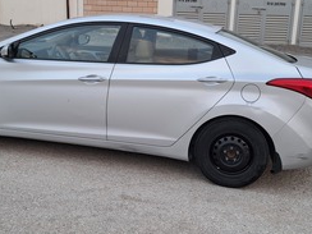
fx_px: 406
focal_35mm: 45
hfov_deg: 42.1
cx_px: 145
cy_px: 98
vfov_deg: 32.1
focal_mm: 5.23
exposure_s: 1/50
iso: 64
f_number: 1.8
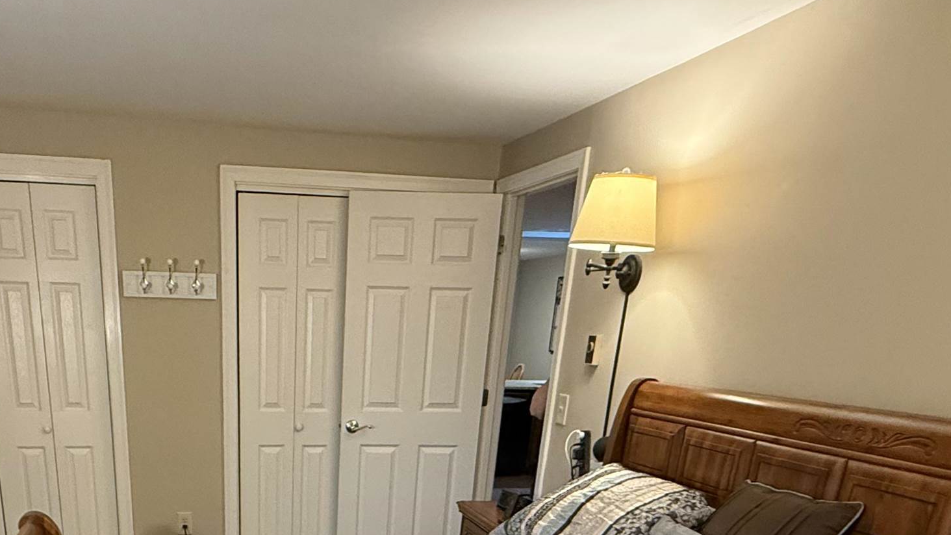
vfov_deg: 30.6
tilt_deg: -23.2
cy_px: 655
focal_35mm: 32
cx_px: 303
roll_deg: -1.4
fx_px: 807
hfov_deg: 59.3
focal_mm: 2.22
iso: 500
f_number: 2.2
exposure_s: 1/60
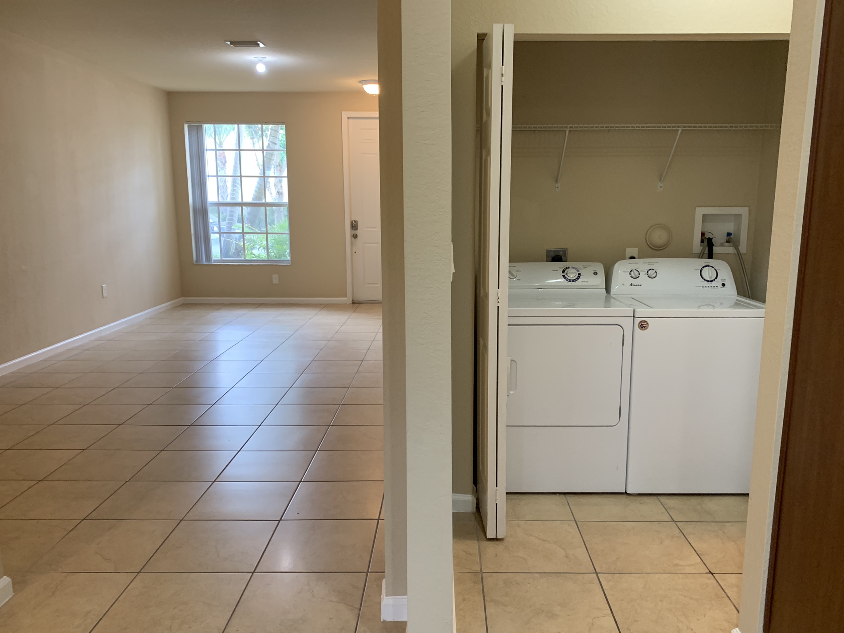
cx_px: 450
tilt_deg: -9.8
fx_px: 683
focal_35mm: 28
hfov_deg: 63.4
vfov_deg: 49.7
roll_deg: -0.4
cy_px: 339
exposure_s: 1/60
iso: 160
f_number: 1.8
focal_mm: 4.25
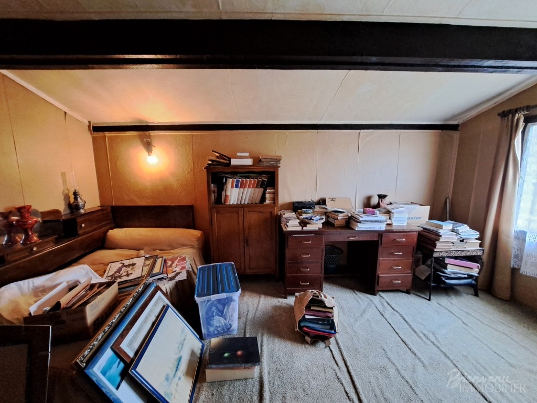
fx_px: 202
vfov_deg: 89.9
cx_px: 268
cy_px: 202
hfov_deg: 106.2
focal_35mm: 13
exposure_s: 1/24
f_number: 2.2
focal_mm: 1.74
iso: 400
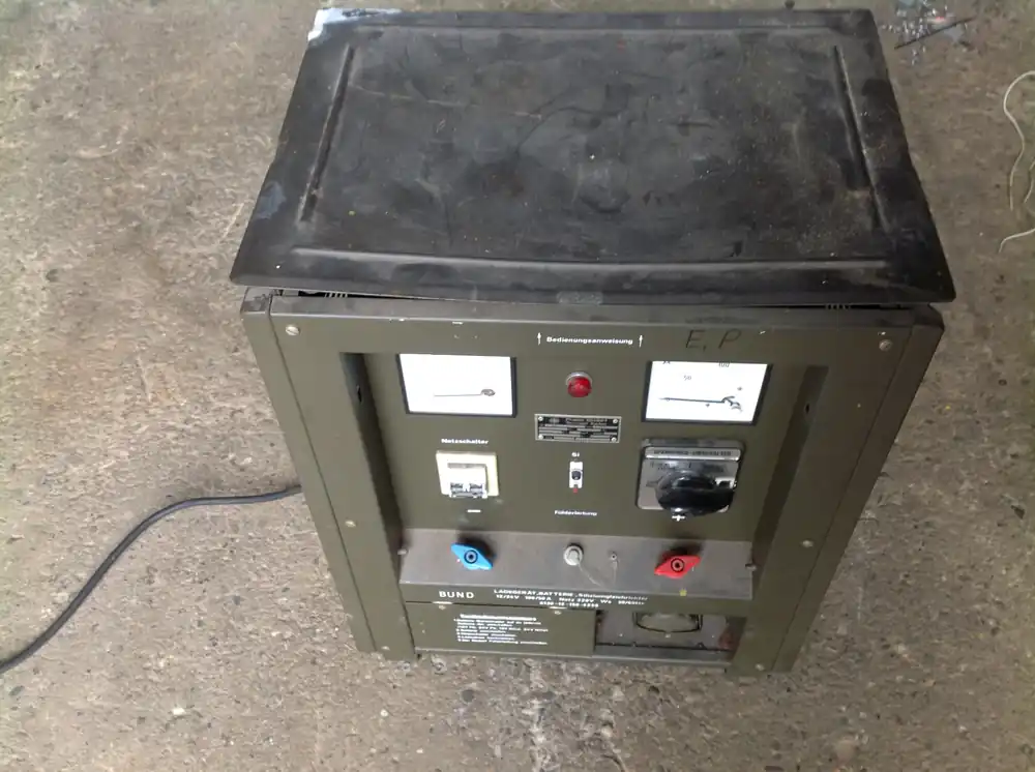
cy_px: 386
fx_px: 1044
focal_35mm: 35
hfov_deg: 52.7
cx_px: 518
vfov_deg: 40.6
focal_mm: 4.28
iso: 64
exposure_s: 1/15
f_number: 2.4
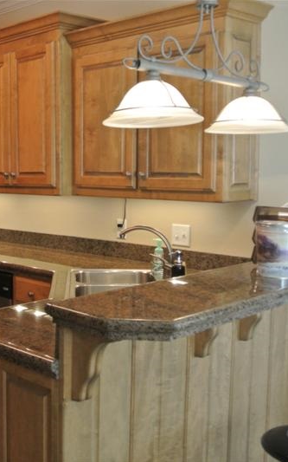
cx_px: 8
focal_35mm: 46
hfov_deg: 26.6
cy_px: 231
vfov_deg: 43.5
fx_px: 578
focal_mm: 11.4
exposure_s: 1/60
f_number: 3.5
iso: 400
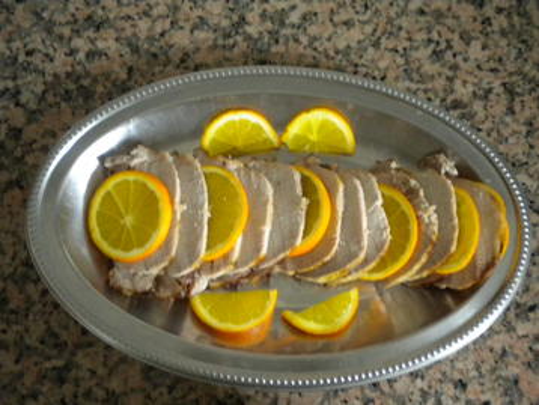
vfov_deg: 35.2
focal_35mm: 41
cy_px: 202
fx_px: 639
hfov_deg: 45.7
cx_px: 270
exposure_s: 1/9.5
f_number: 3.5
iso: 400
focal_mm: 7.4
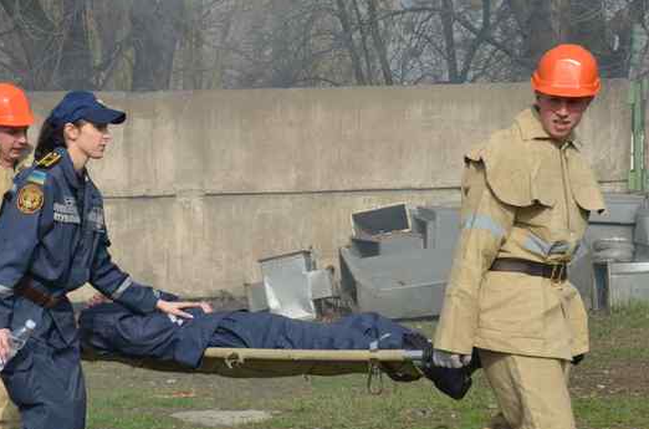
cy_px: 279
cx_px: 213
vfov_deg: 11.8
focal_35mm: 115
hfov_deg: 17.8
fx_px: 2068
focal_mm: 50
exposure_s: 1/500
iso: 400
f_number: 11
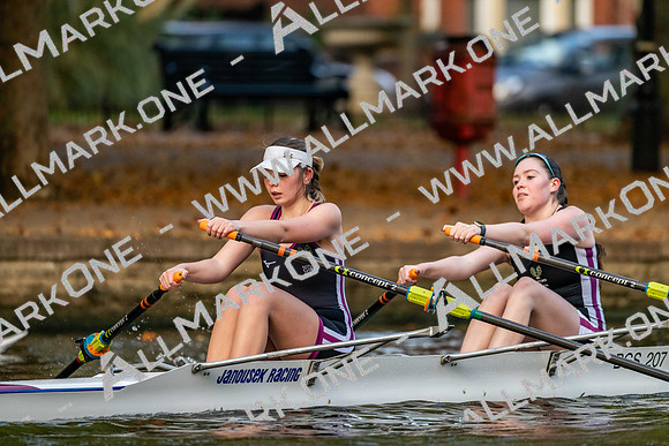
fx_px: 7435
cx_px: 334
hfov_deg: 5.2
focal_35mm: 400
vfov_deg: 3.4
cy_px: 223
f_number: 4.5
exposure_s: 1/2500
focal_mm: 400
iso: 2800
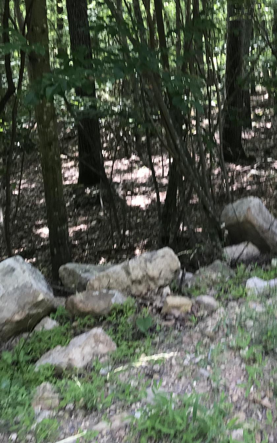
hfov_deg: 25.0
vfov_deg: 37.8
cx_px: 211
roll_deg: +5.0
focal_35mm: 51
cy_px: 74
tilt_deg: -14.7
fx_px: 616
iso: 20
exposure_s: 1/91
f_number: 1.8
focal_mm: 3.99
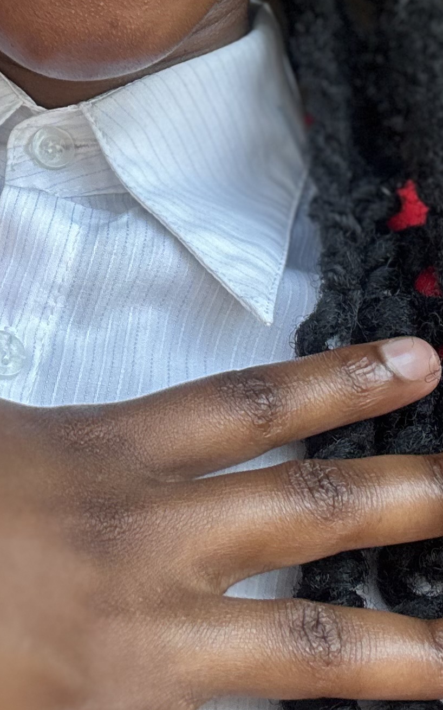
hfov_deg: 17.2
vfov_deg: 26.1
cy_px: 8
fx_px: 1449
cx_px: 77
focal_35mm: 75
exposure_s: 1/121
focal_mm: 2.69
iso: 64
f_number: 1.9
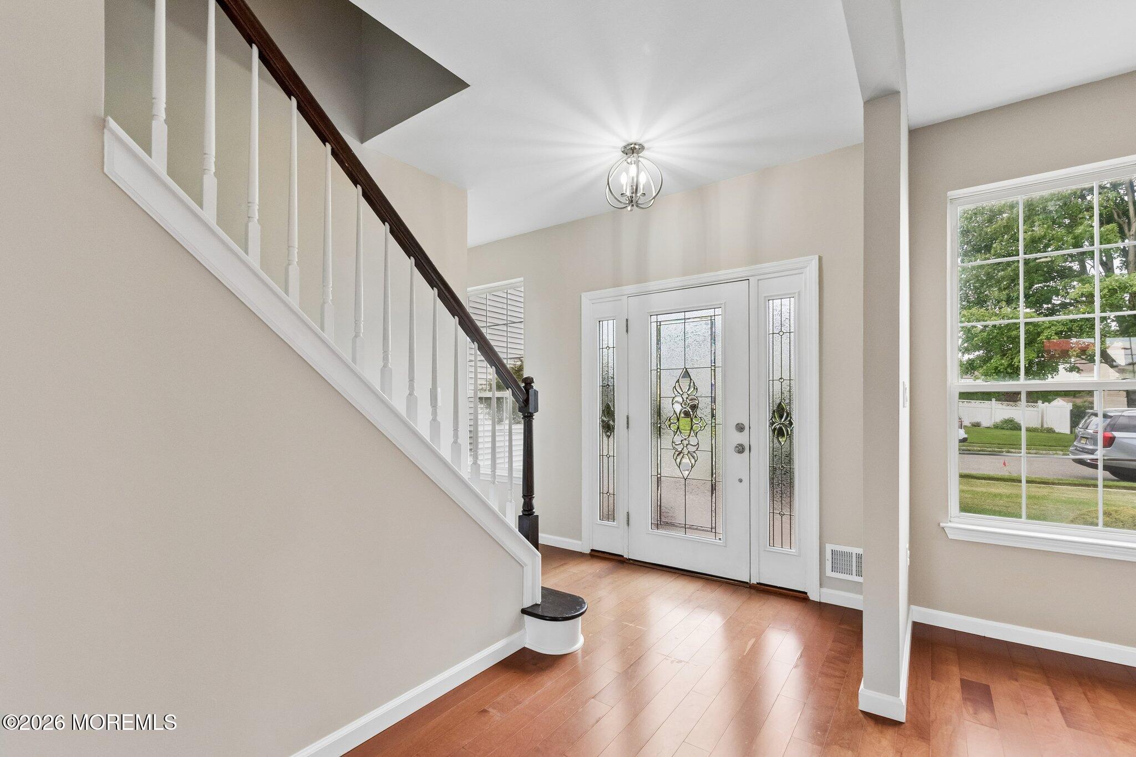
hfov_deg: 100.4
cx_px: 568
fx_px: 473
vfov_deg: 77.3
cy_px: 378
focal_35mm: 15
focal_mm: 15
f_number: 7.1
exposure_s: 1/400
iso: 1000
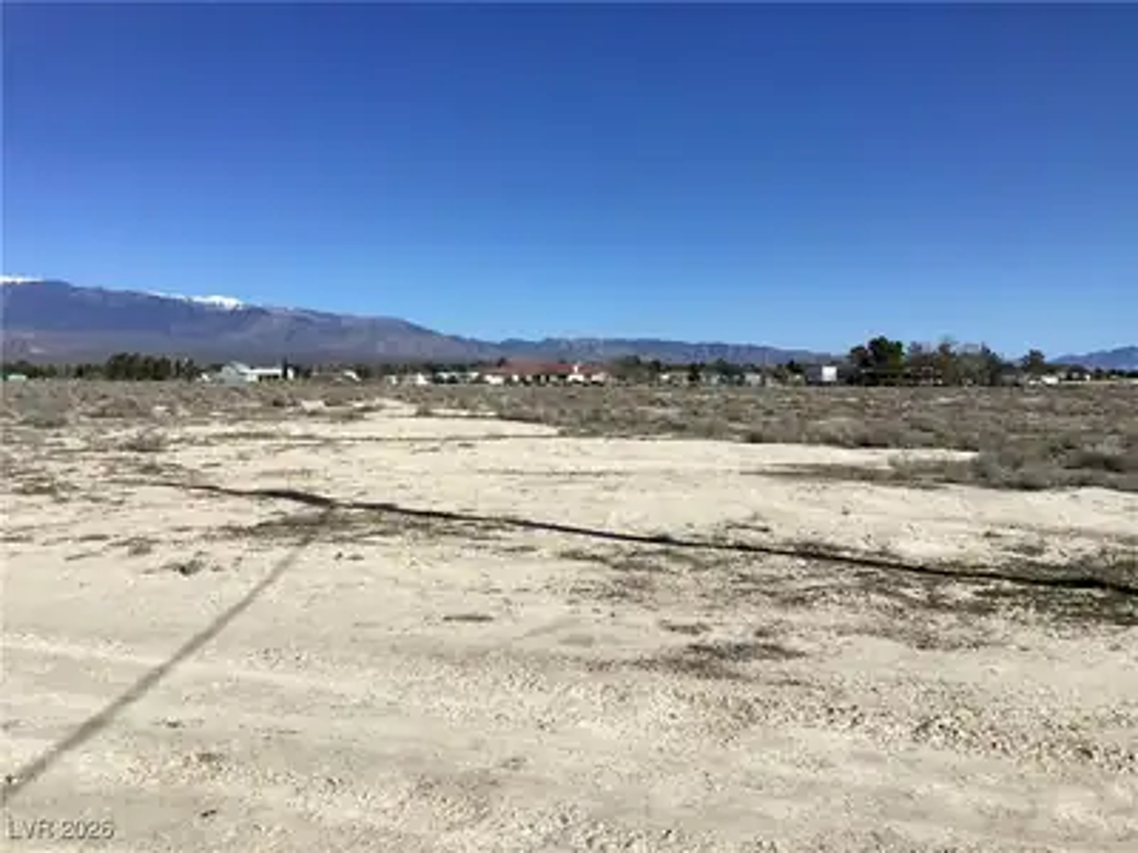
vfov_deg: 45.4
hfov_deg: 58.4
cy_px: 426
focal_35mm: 31
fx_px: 1019
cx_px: 569
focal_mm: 3.3
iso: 25
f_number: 2.4
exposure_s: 1/2809
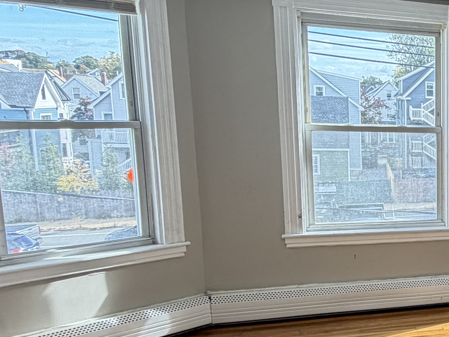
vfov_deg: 30.2
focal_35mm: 48
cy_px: 203
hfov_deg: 30.4
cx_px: 597
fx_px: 623
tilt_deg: -8.3
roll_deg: -1.8
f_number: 2.2
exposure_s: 1/120
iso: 80
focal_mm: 2.22
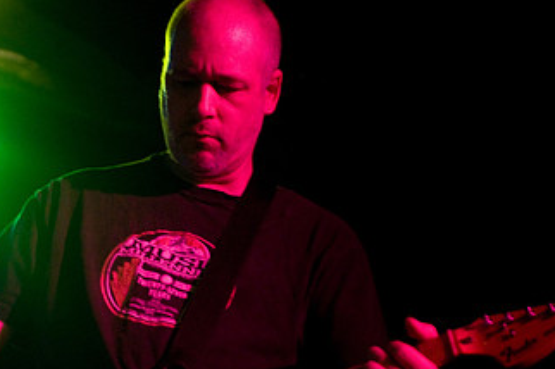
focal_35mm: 81
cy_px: 249
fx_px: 1247
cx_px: 159
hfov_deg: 24.9
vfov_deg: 16.8
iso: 1000
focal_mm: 30
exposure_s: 1/50
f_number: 2
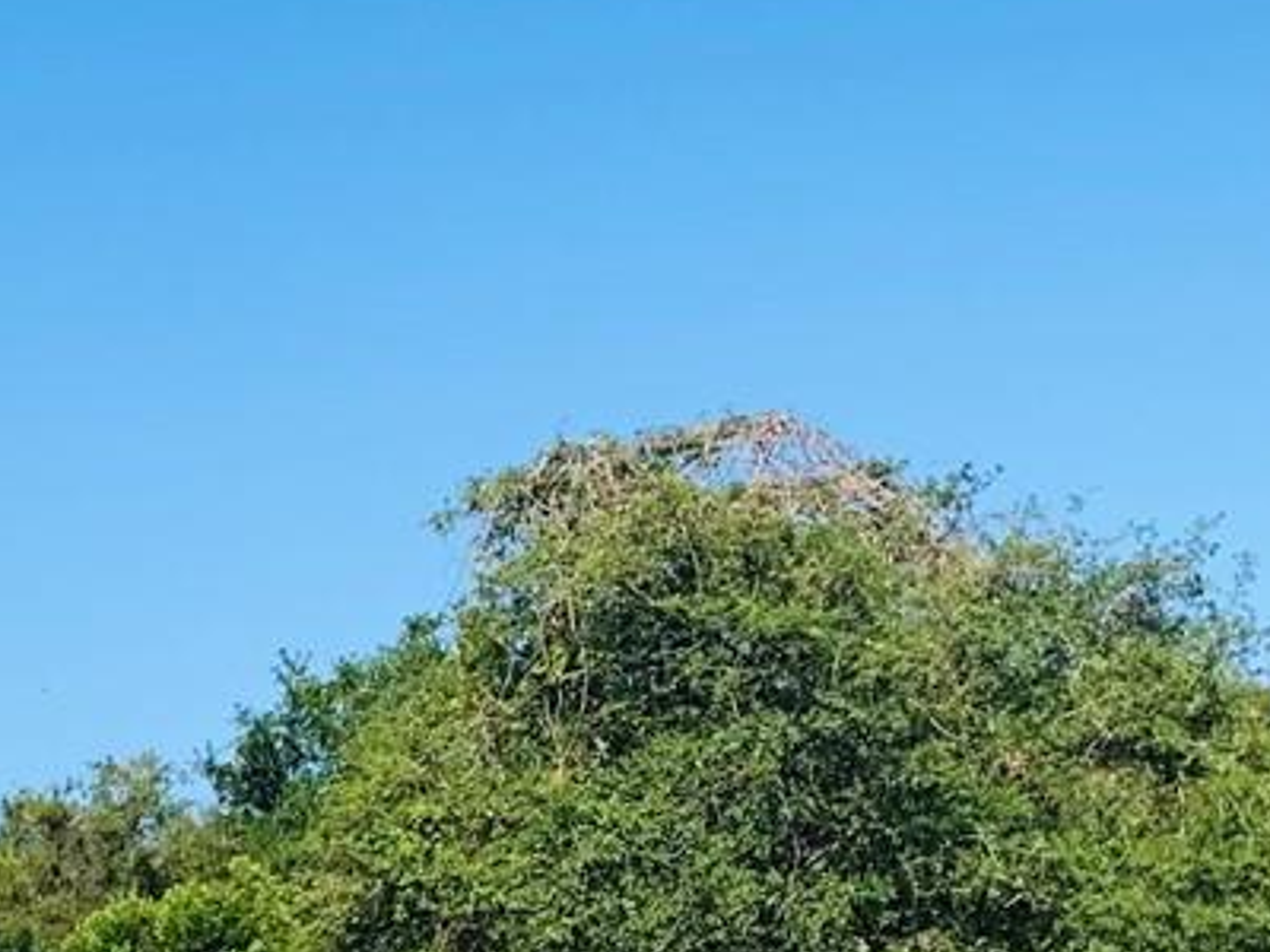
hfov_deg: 16.9
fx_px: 3816
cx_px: -721
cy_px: 1399
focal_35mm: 104
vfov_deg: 13.5
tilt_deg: -2.0
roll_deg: +0.6
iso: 25
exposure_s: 1/1880
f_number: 1.8
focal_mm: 4.25
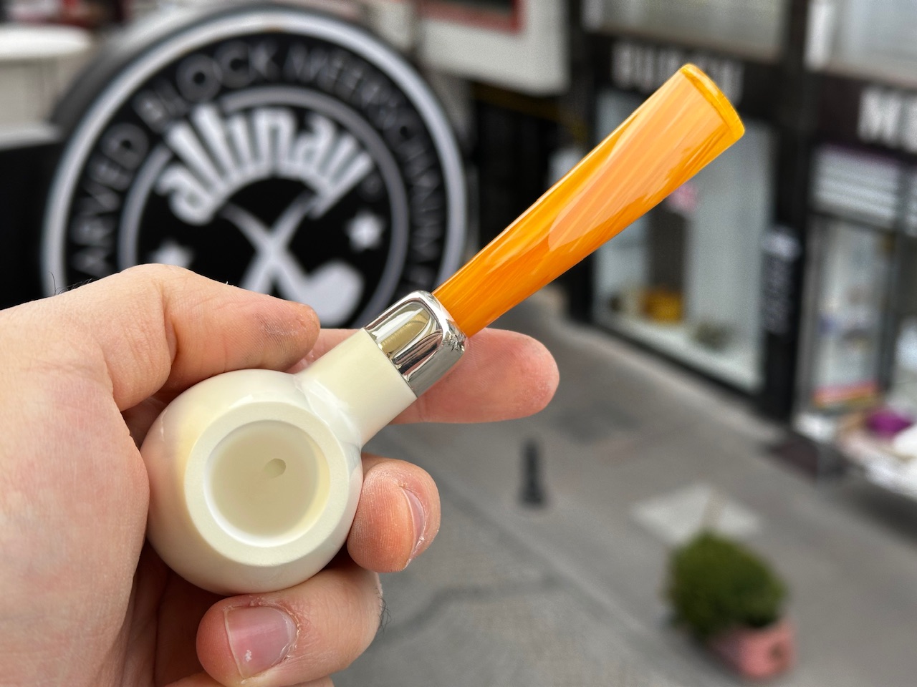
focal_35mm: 48
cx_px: 458
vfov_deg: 30.3
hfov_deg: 39.7
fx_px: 1272
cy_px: 344
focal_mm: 6.86
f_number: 1.78
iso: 64
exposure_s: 1/50
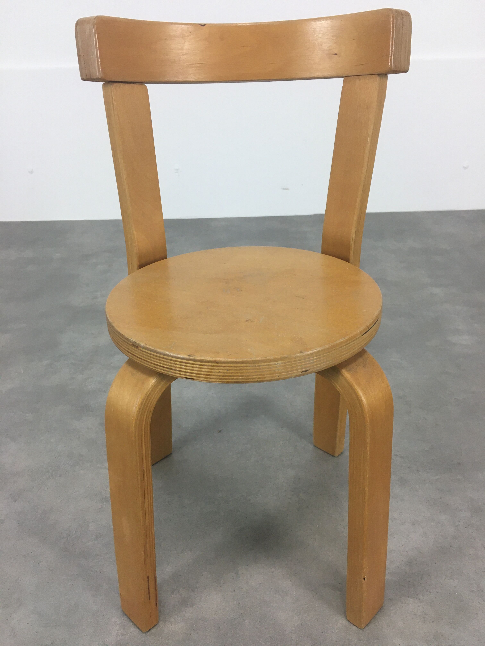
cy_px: 323
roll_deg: -0.7
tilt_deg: -27.6
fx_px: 542
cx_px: 242
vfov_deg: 61.7
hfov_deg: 48.2
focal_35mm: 29
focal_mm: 4.15
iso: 40
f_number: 2.2
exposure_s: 1/33
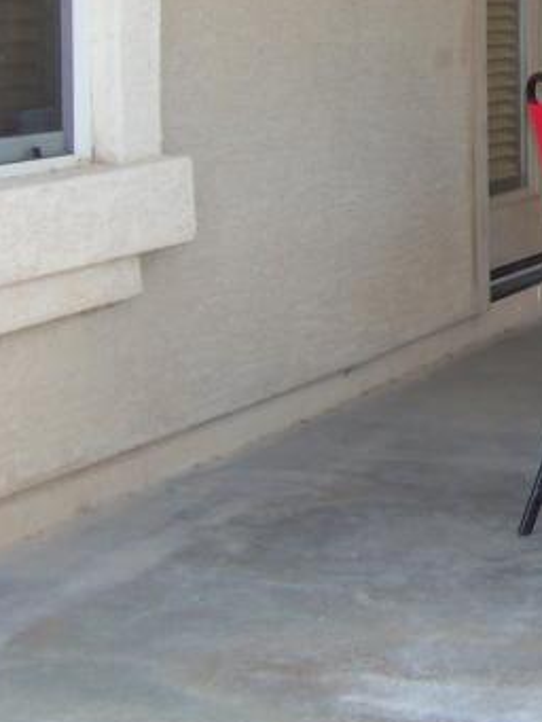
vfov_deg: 17.8
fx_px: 2253
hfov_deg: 12.7
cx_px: 927
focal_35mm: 108
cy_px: 8
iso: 64
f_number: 2.8
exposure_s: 1/160
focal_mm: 5.85
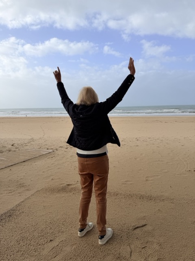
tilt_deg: -7.5
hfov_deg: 56.8
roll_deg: +0.3
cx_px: 98
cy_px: 130
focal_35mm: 24
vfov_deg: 71.6
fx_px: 180
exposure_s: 1/5319
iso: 80
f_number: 1.78
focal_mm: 6.76
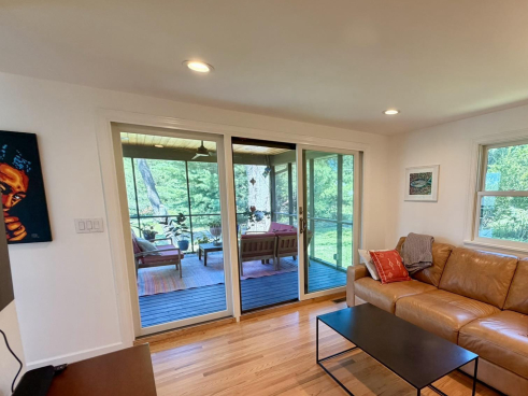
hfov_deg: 82.5
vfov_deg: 67.9
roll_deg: +0.0
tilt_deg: -7.9
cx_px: 341
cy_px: 239
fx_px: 290
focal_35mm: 19
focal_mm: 2.22
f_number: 2.2
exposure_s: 1/120
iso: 250
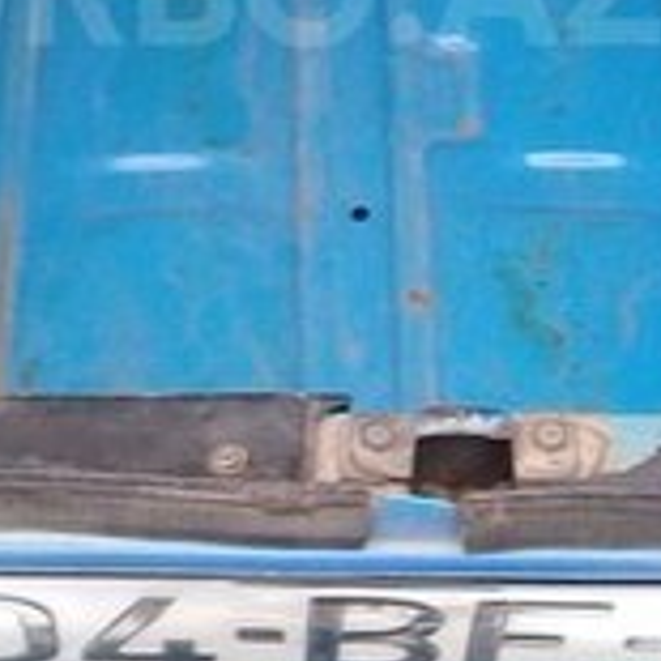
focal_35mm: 117
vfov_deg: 14.6
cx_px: 226
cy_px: -19
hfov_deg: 14.9
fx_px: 2528
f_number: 2.2
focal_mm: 3.3
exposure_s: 1/33
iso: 80
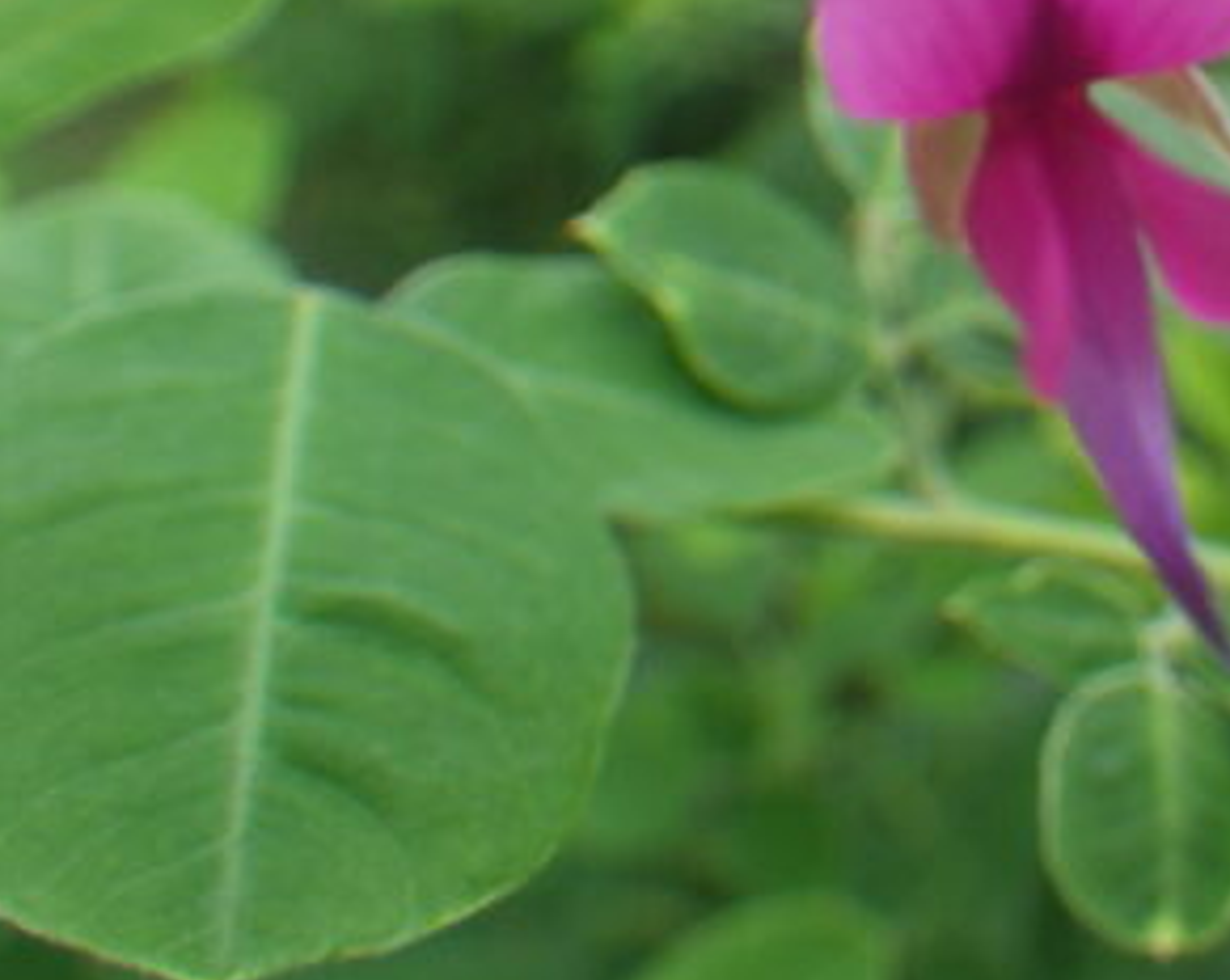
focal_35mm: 65
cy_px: 108
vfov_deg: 22.9
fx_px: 2363
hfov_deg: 28.0
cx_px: 1122
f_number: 3.8
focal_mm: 6.1
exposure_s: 1/125
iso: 125
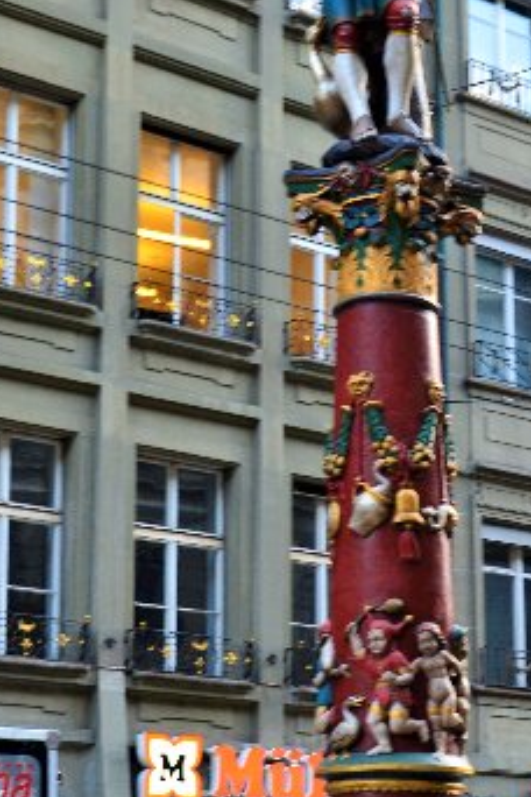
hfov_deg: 16.2
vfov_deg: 24.1
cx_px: 377
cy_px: 538
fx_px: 1858
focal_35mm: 84
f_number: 6.3
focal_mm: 24
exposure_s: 1/15
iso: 400
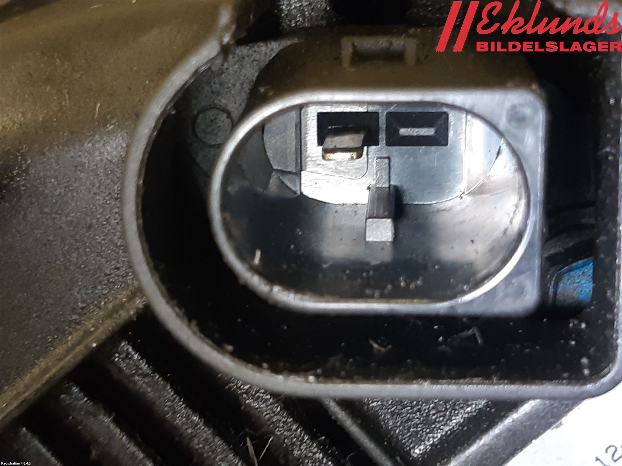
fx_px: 467
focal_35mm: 26
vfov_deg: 53.1
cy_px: 233
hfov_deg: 67.3
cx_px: 311
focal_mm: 3.93
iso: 160
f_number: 1.7
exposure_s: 1/50
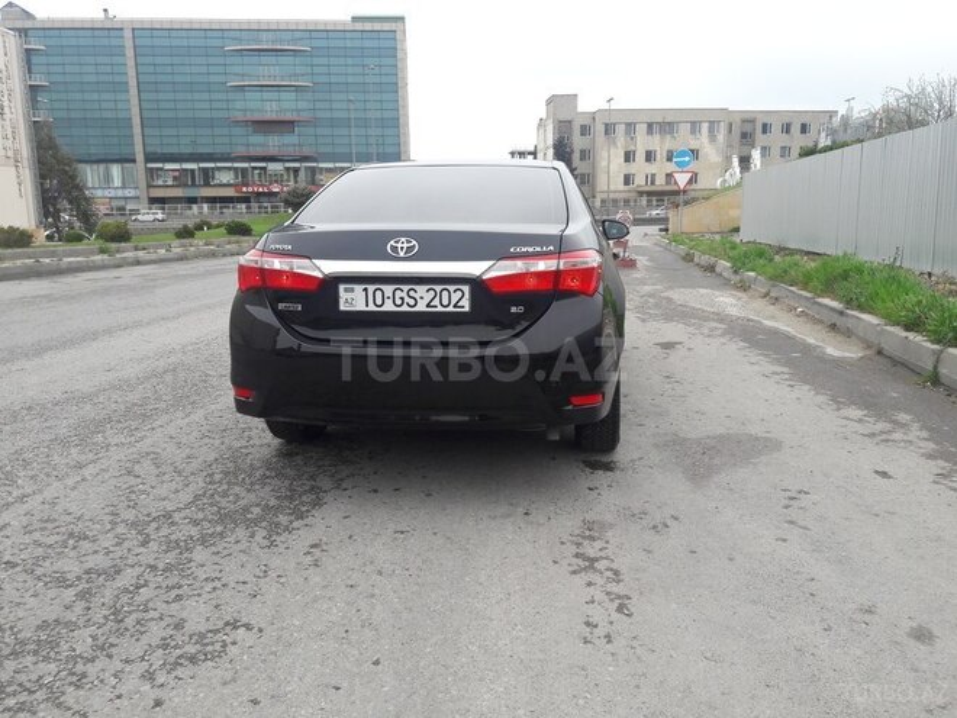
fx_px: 774
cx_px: 478
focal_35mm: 28
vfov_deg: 49.7
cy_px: 359
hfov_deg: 63.4
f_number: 1.9
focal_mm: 3.7
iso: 40
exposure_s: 1/737
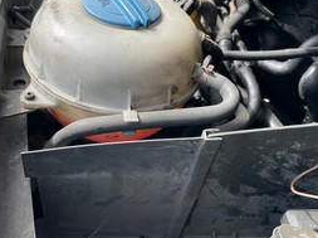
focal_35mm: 36
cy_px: 108
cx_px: 128
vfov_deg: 39.5
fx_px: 330
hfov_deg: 51.1
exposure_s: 1/600
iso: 32
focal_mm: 4.2
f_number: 1.6
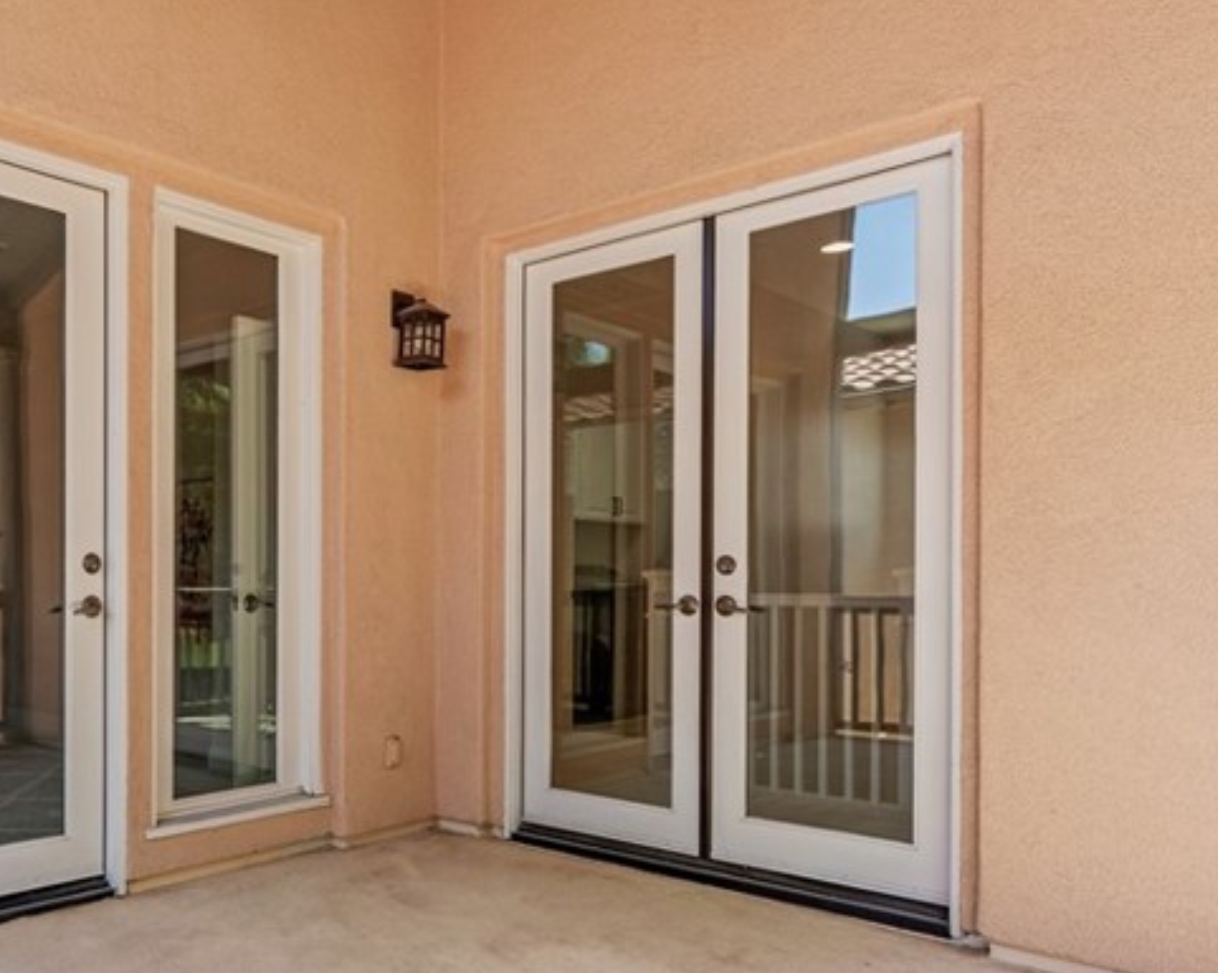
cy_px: 612
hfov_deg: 55.8
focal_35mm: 29
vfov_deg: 49.1
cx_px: 241
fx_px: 1052
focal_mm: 14.6
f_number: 6.3
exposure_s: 1/40
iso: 320
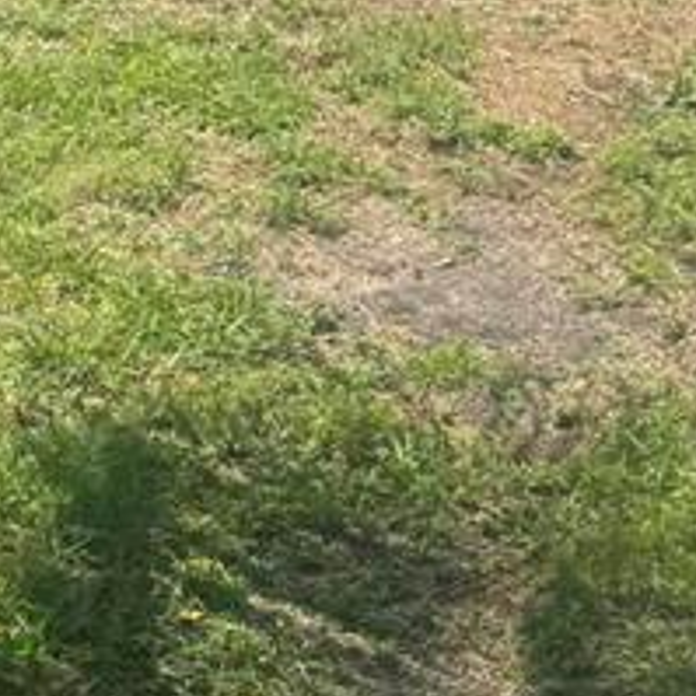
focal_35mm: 128
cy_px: 80
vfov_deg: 13.5
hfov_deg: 13.6
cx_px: 322
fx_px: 2912
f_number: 1.78
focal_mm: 6.76
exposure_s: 1/3247
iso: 80
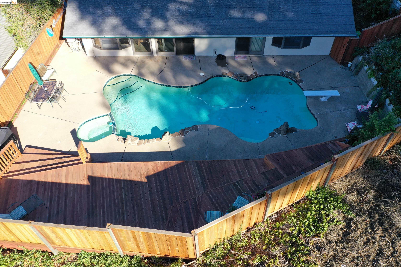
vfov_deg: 46.4
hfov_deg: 65.5
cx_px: 200
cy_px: 134
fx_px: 312
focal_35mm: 28
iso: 100
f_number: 5
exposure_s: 1/200
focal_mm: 10.26
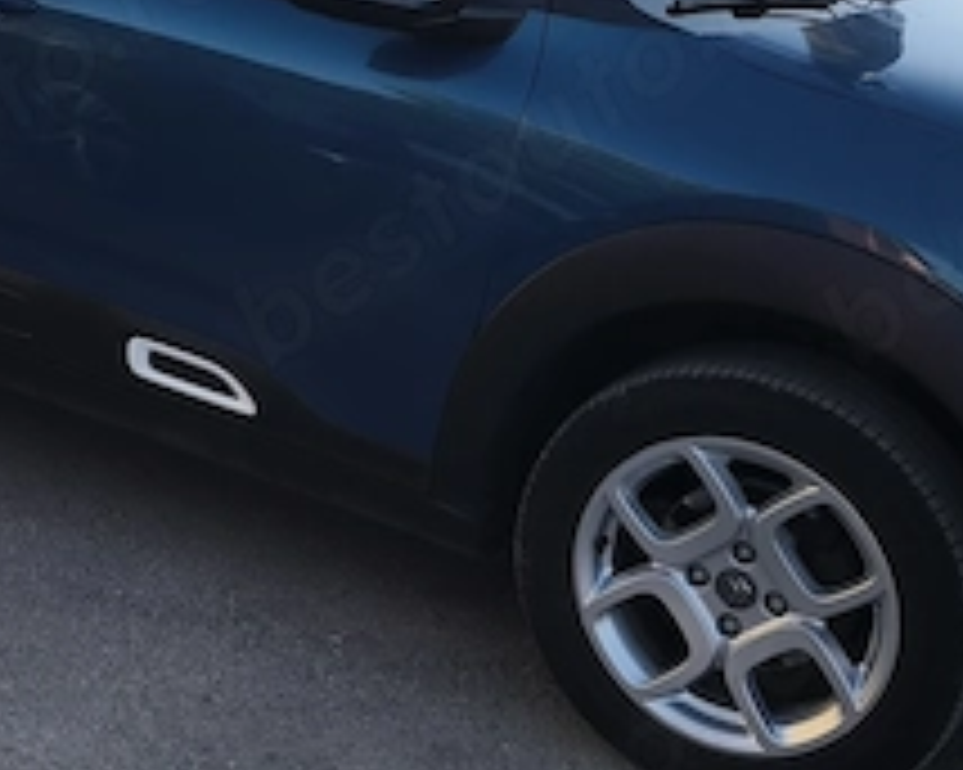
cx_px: 288
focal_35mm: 63
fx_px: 1795
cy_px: 203
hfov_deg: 29.7
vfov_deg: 24.0
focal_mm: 6.57
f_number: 1.6
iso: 50
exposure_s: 1/1277
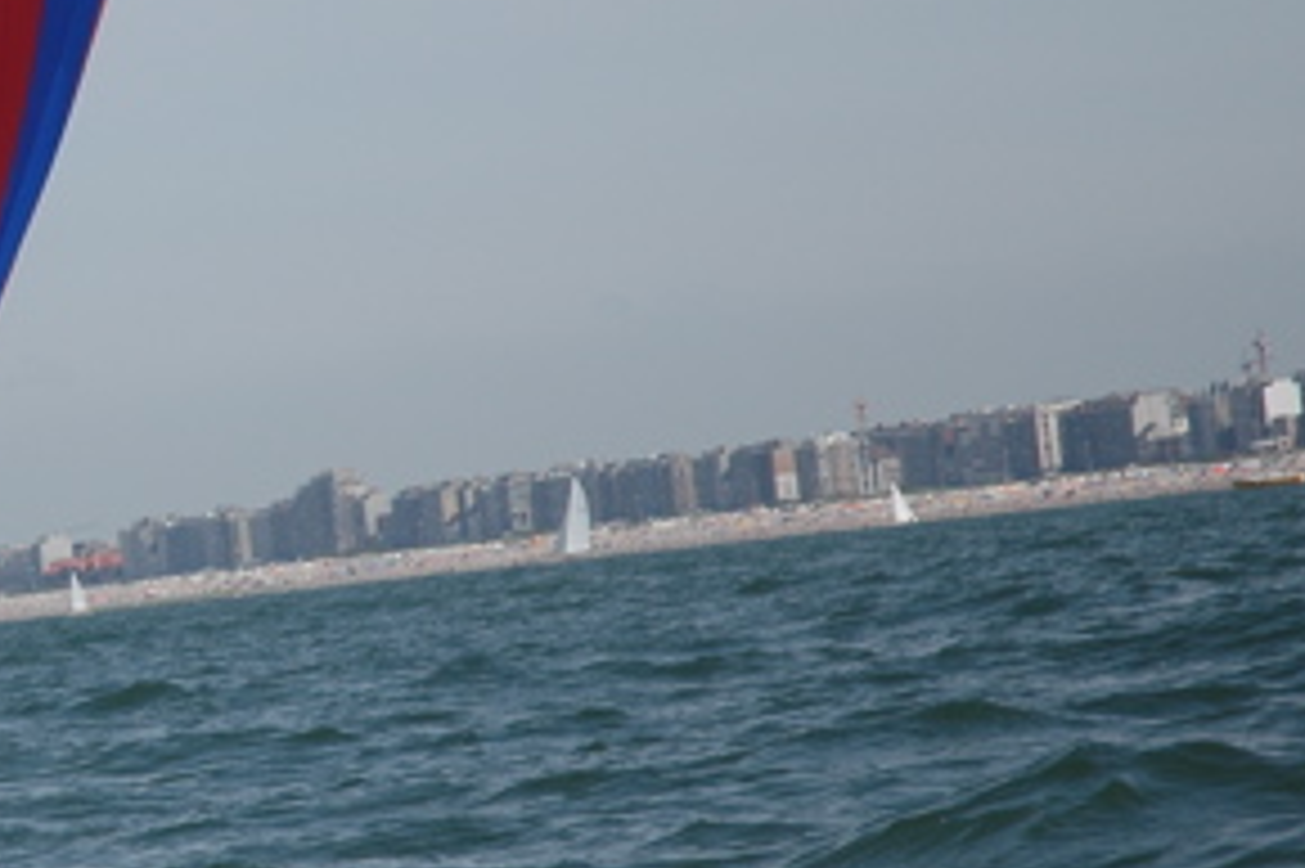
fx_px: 9455
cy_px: 504
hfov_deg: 7.8
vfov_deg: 5.3
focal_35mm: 261
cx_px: -106
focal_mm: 70
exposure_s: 1/1600
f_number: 4.5
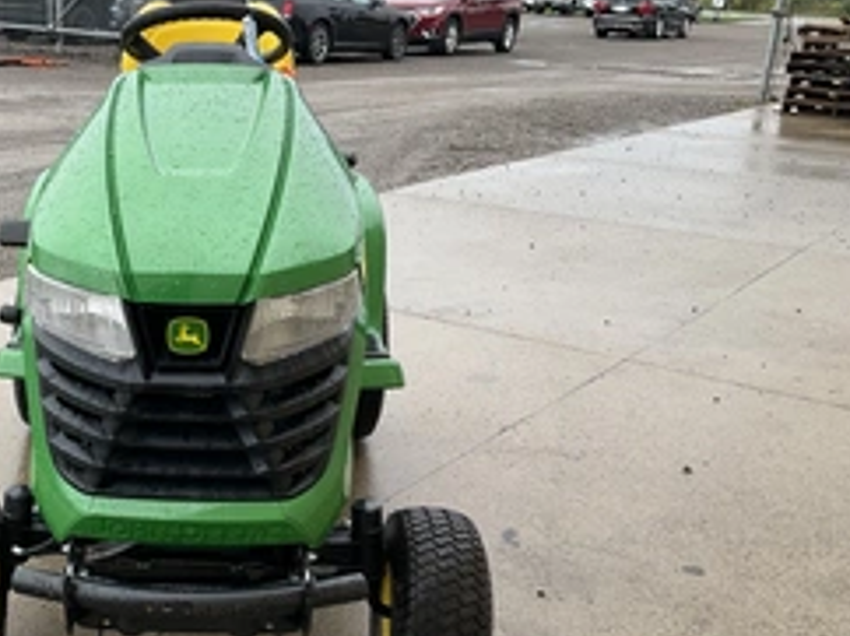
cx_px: 165
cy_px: 372
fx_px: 1177
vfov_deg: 30.2
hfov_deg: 38.2
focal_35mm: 48
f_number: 1.8
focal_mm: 3
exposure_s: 1/229
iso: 20
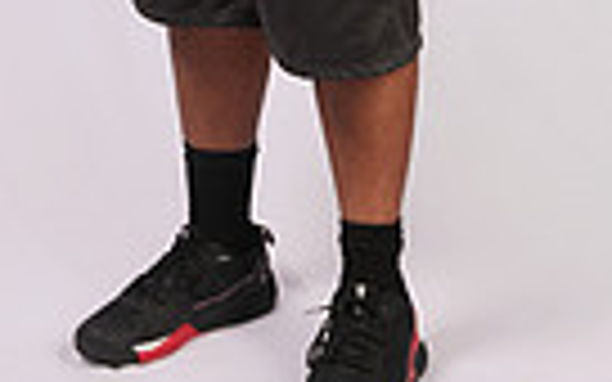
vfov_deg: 9.9
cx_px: 261
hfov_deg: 18.1
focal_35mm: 115
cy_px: -553
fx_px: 1918
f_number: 5.6
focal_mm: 34
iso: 160
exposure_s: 1/125
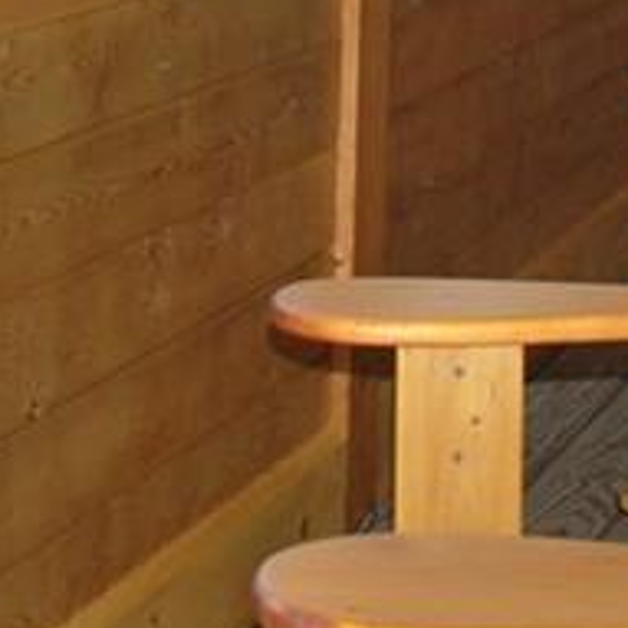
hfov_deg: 14.2
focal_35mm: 123
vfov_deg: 13.5
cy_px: -278
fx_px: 2525
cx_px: 197
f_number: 6.3
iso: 100
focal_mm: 18
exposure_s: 1/200
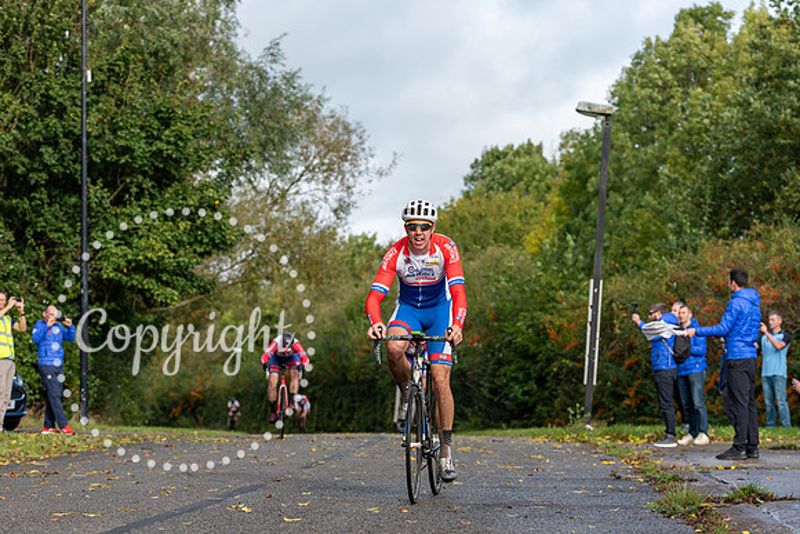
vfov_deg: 14.9
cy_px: 267
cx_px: 400
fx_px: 2045
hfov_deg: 22.1
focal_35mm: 92
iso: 200
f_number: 4
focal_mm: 92
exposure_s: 1/800
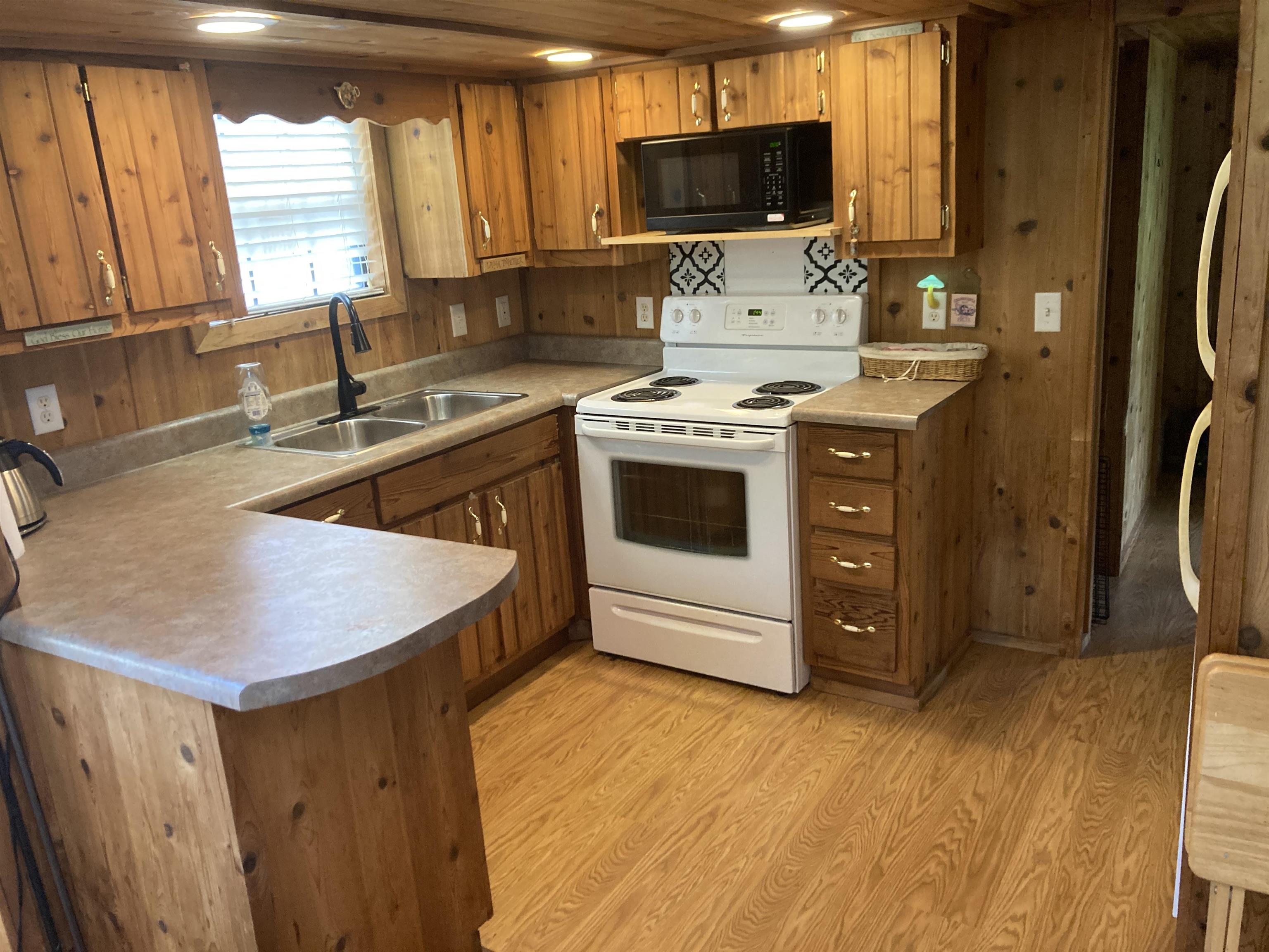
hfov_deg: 63.4
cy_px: 476
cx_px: 634
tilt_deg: -15.1
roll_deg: +4.2
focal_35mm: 28
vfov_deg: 49.7
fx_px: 1026
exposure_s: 1/40
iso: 250
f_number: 1.8
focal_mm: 3.99
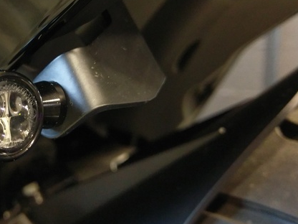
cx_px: 74
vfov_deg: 29.0
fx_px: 430
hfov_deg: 37.2
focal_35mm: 50
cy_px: 90
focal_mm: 4.58
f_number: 1.8
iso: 640
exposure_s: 1/14
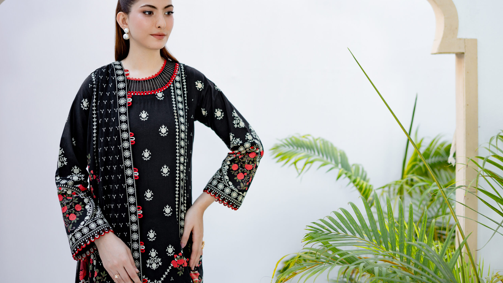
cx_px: 251
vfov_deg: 31.9
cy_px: 114
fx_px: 493
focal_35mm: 37
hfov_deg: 54.0
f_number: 1.6
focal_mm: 35
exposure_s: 1/160
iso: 125
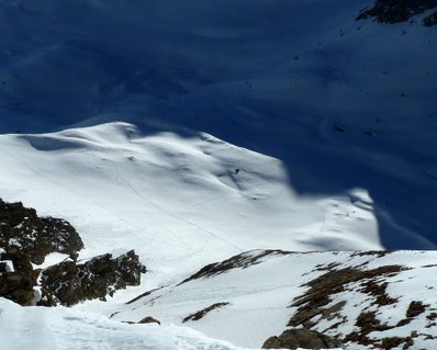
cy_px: 244
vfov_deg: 30.6
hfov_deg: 37.7
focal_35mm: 49
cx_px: 150
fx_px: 634
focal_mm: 4.1
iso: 80
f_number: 6.3
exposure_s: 1/800
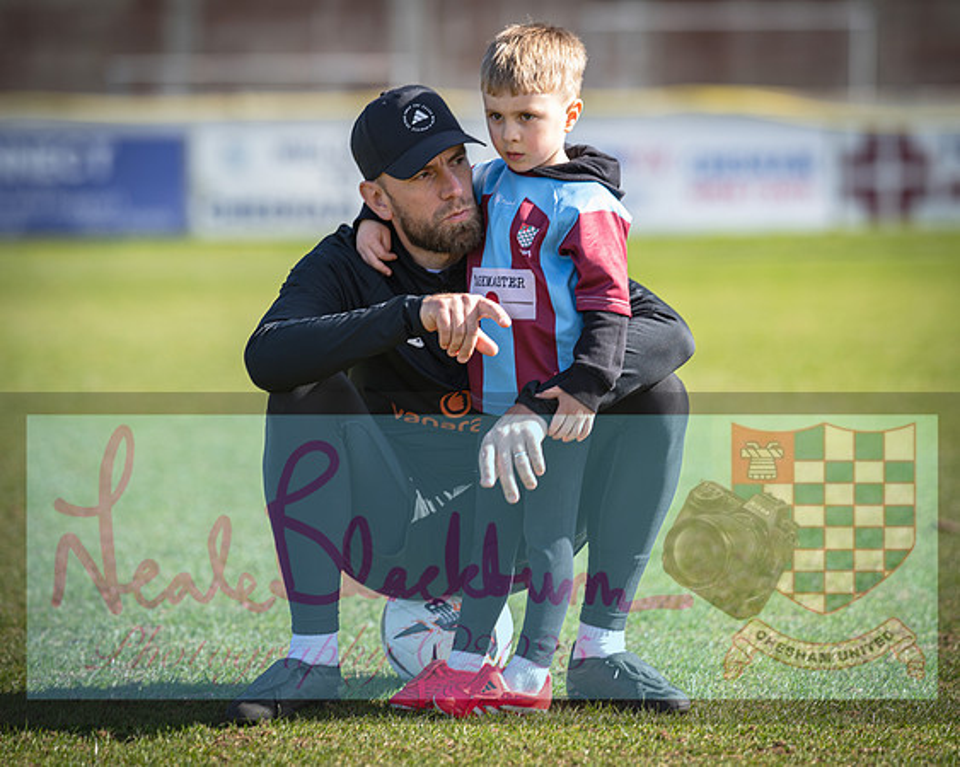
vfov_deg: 8.7
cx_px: 504
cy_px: 320
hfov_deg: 10.9
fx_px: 5038
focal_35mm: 177
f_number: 2.1
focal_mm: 135
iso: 32
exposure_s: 1/500
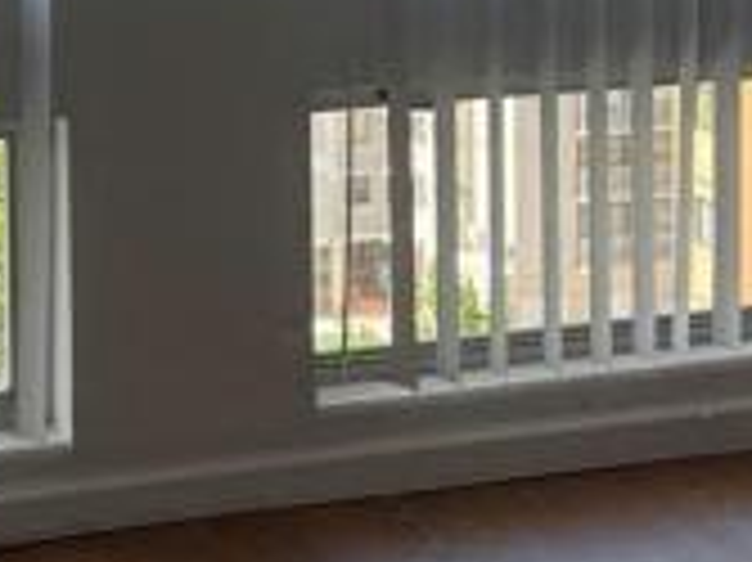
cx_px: 725
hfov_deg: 14.1
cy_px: -157
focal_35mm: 138
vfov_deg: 10.5
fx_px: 2996
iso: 80
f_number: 1.78
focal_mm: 6.76
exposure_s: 1/481
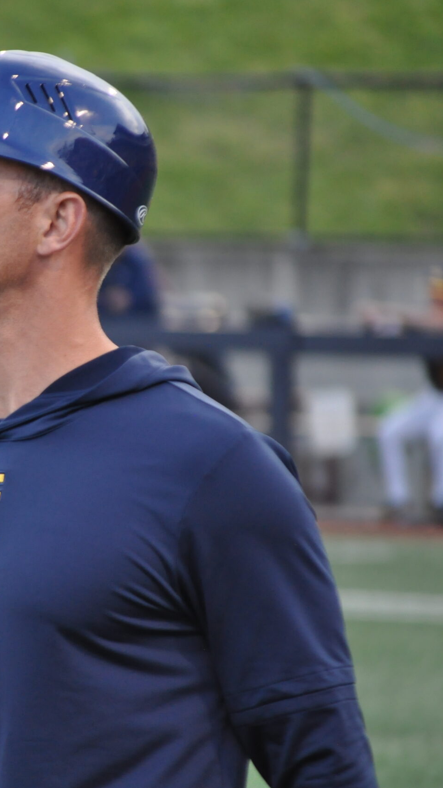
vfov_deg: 4.6
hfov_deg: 2.6
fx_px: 9894
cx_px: -49
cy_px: 394
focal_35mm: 474
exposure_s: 1/125
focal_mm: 200
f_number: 5.6
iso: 800
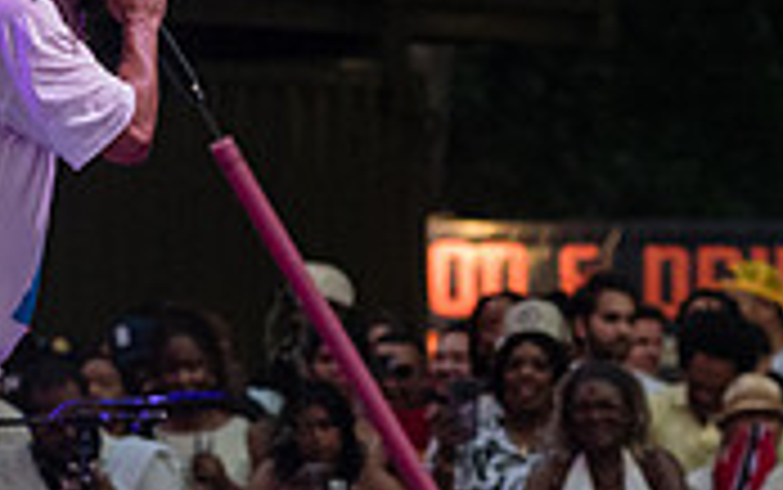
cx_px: -54
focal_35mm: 514
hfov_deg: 4.1
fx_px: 10975
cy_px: 196
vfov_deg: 2.6
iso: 4000
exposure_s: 1/320
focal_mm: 120
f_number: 4.5
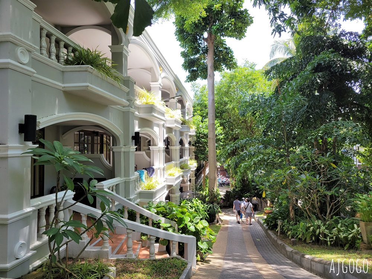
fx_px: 279
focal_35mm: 26
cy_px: 140
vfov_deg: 53.1
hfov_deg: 67.3
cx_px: 186
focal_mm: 5.4
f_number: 1.8
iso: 40
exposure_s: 1/388
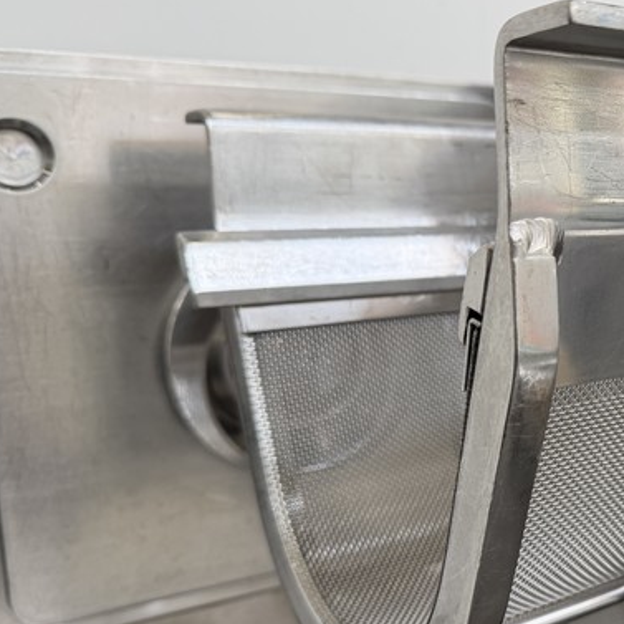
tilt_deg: -7.6
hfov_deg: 34.2
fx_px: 918
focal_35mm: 45
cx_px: 626
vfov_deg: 37.5
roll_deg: +1.0
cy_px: 344
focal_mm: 6.76
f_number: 1.78
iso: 80
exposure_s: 1/100
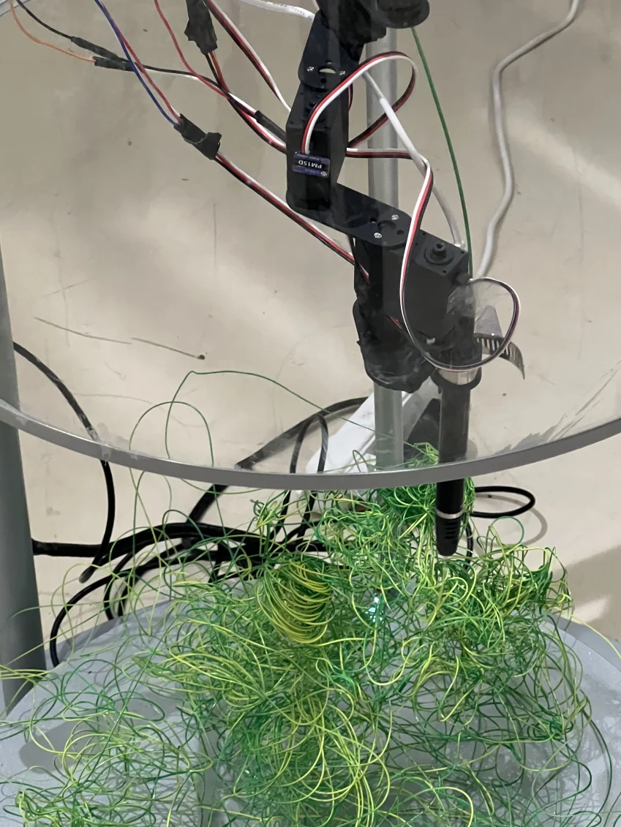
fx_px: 2343
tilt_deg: -42.6
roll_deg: -0.4
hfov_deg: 15.1
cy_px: 458
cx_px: 354
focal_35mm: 98
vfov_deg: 20.0
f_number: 2.8
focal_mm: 9
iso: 320
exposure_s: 1/100
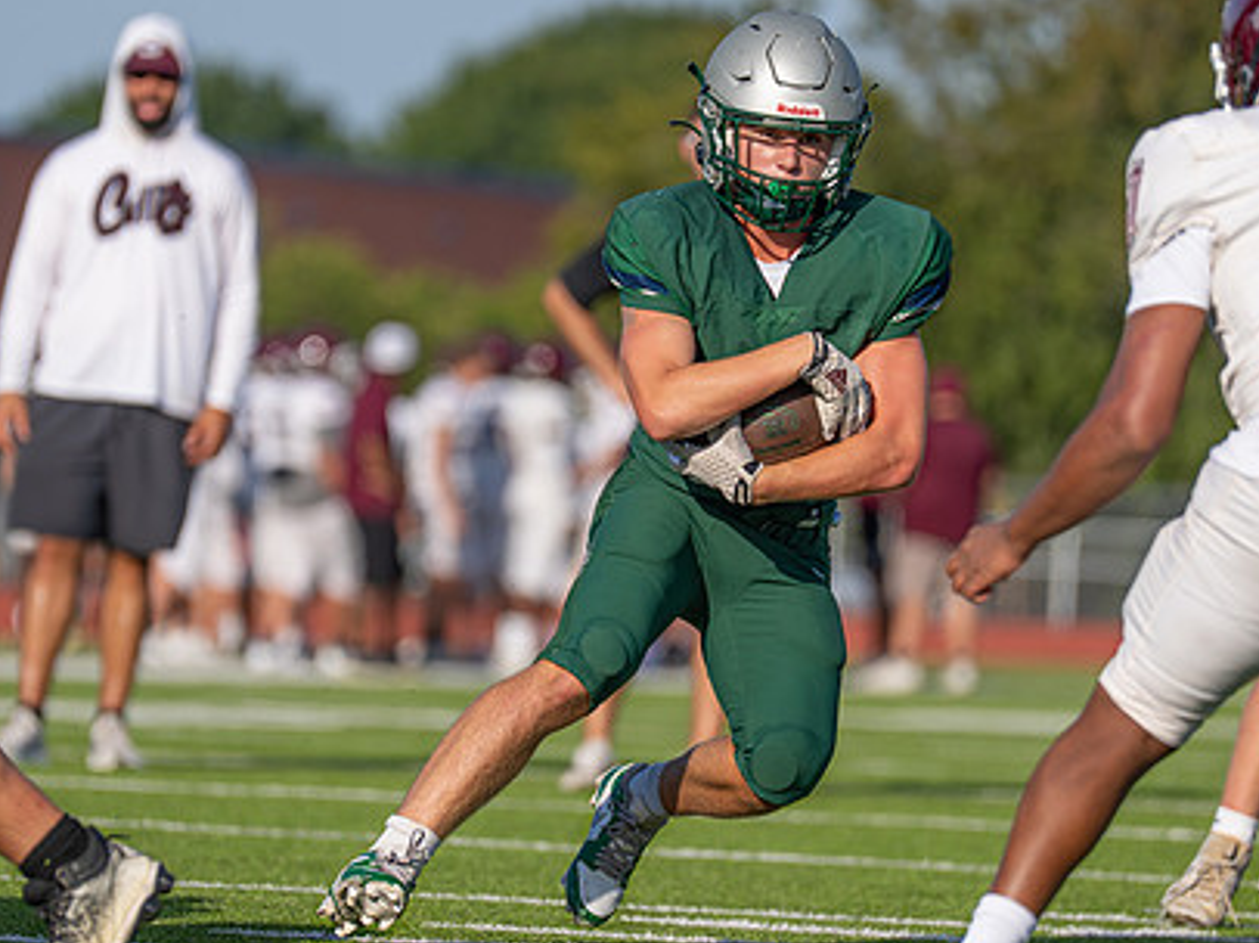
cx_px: 547
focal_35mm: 421
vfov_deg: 3.5
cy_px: 456
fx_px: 15303
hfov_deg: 4.7
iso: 160
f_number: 2.8
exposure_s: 1/3200
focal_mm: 200
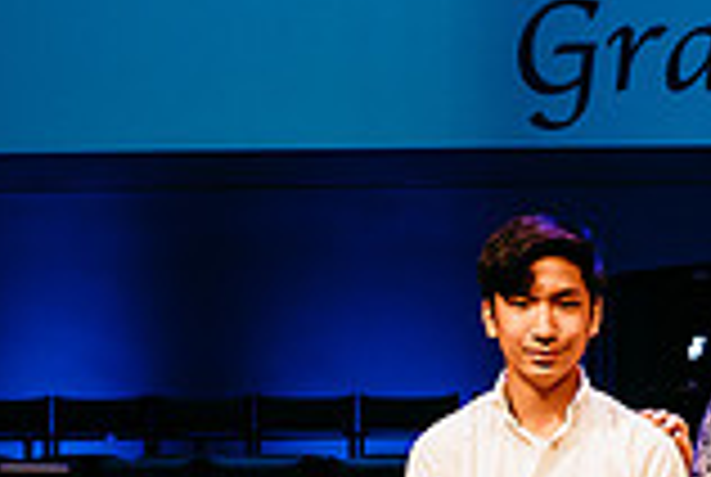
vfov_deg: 13.0
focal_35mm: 104
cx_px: 772
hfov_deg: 18.9
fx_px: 2058
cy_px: 494
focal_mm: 27
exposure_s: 1/200
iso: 1000
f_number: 4
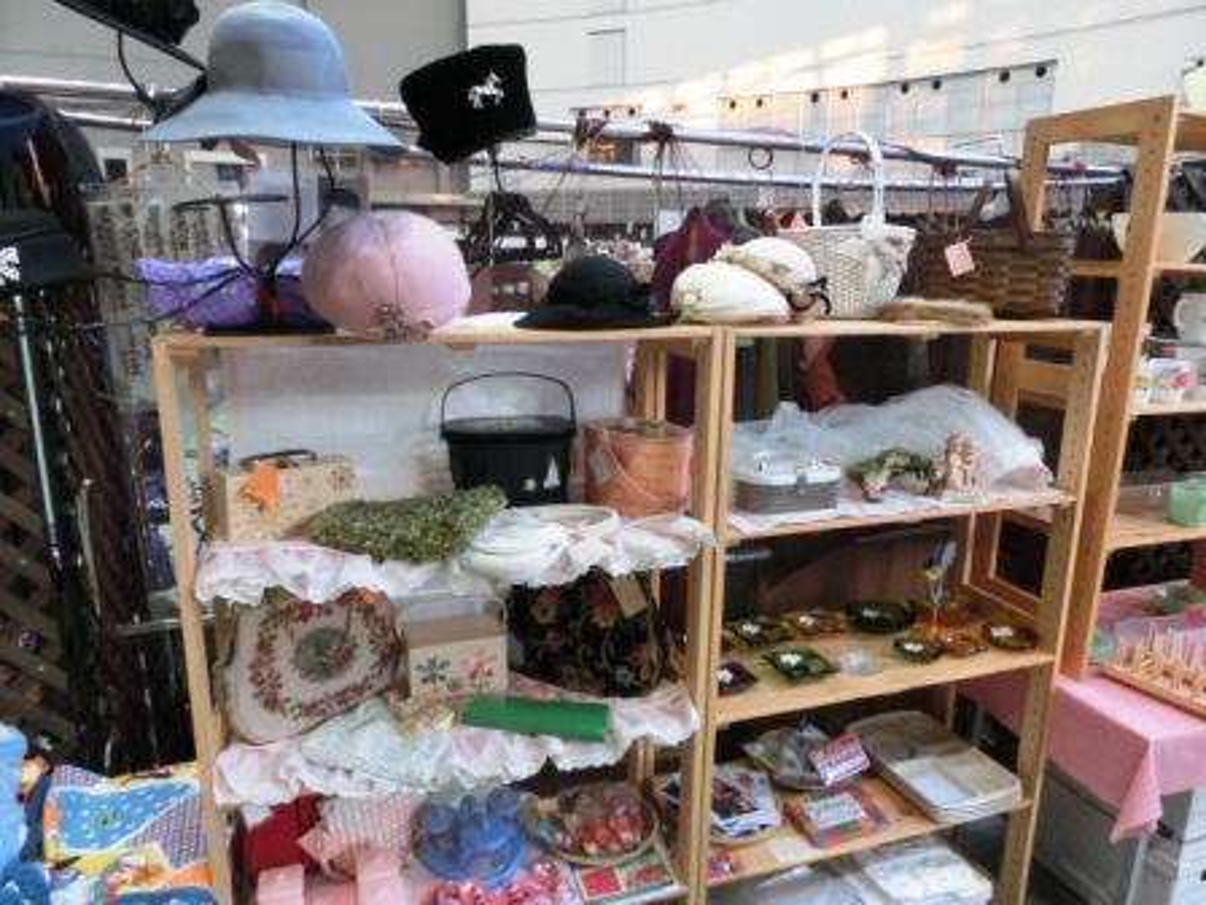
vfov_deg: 56.8
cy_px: 452
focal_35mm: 24
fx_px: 836
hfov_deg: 71.6
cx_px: 603
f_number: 3
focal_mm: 4.24
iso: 800
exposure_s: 1/100
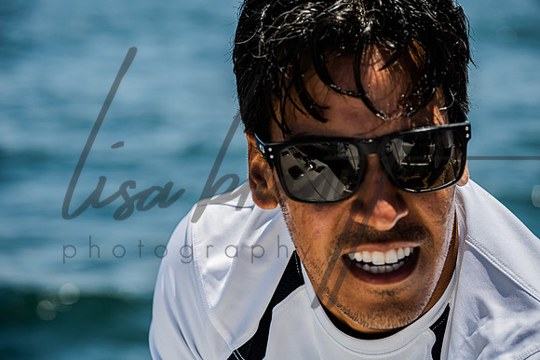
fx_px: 1500
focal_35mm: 100
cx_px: 270
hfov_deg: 20.4
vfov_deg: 13.7
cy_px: 180
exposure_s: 1/800
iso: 320
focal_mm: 100
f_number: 5.6
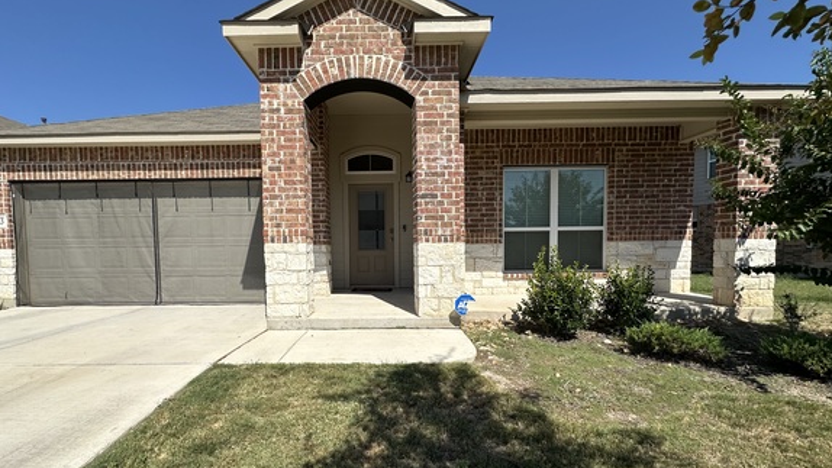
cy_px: 268
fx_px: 375
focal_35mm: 17
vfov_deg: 63.6
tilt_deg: -2.8
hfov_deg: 95.7
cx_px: 383
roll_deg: +1.2
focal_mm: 2.22
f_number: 2.2
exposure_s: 1/3731
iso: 50
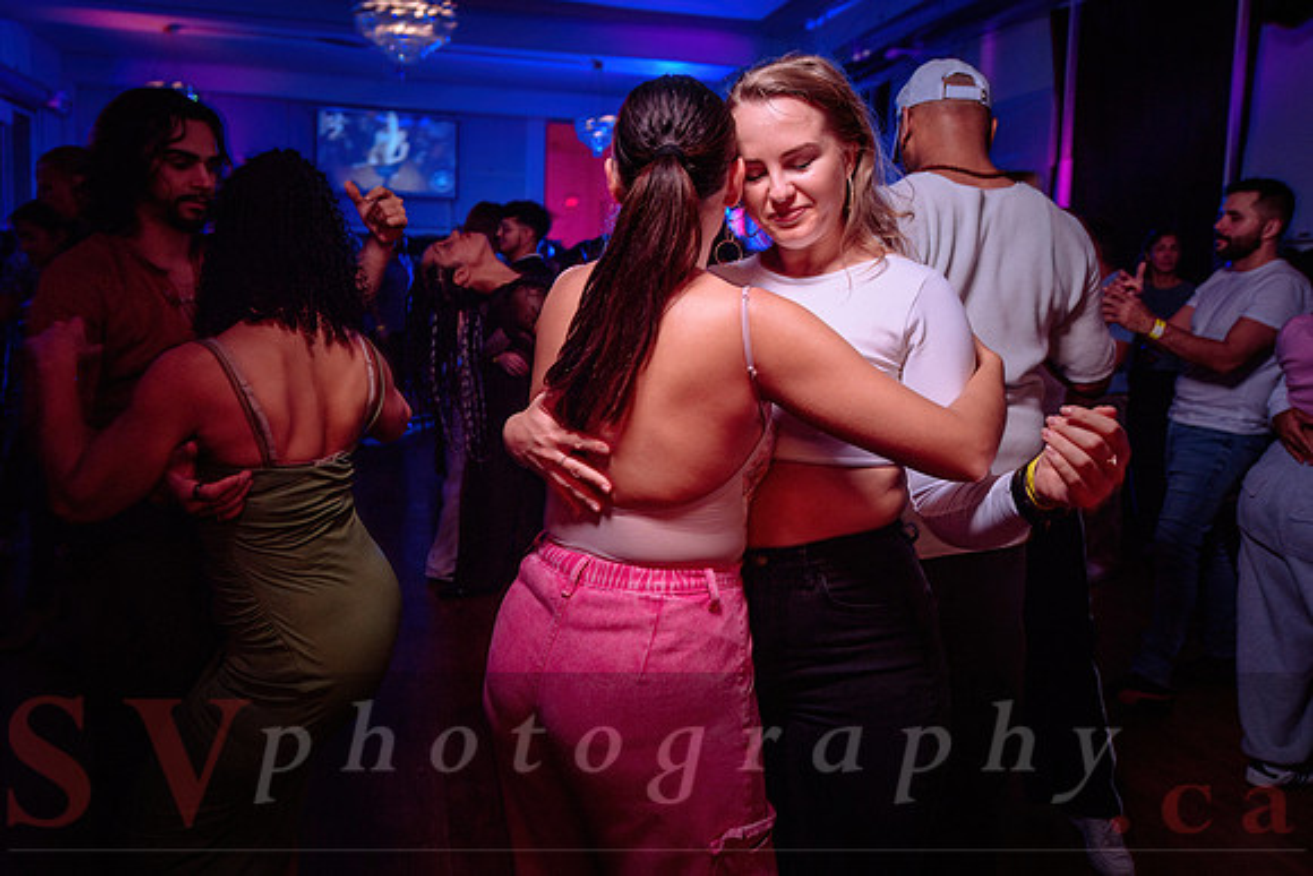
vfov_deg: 47.1
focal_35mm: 27
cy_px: 375
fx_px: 1002
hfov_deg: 66.5
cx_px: 649
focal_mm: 24
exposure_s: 1/30
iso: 800
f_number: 3.5
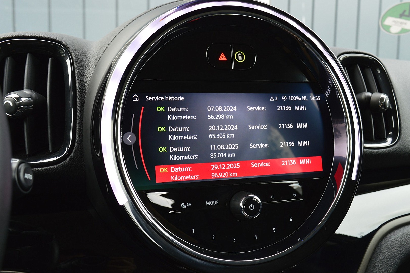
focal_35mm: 33
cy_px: 136
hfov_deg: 57.3
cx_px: 205
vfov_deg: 39.9
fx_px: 376
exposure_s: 1/60
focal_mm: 22
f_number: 8
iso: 640
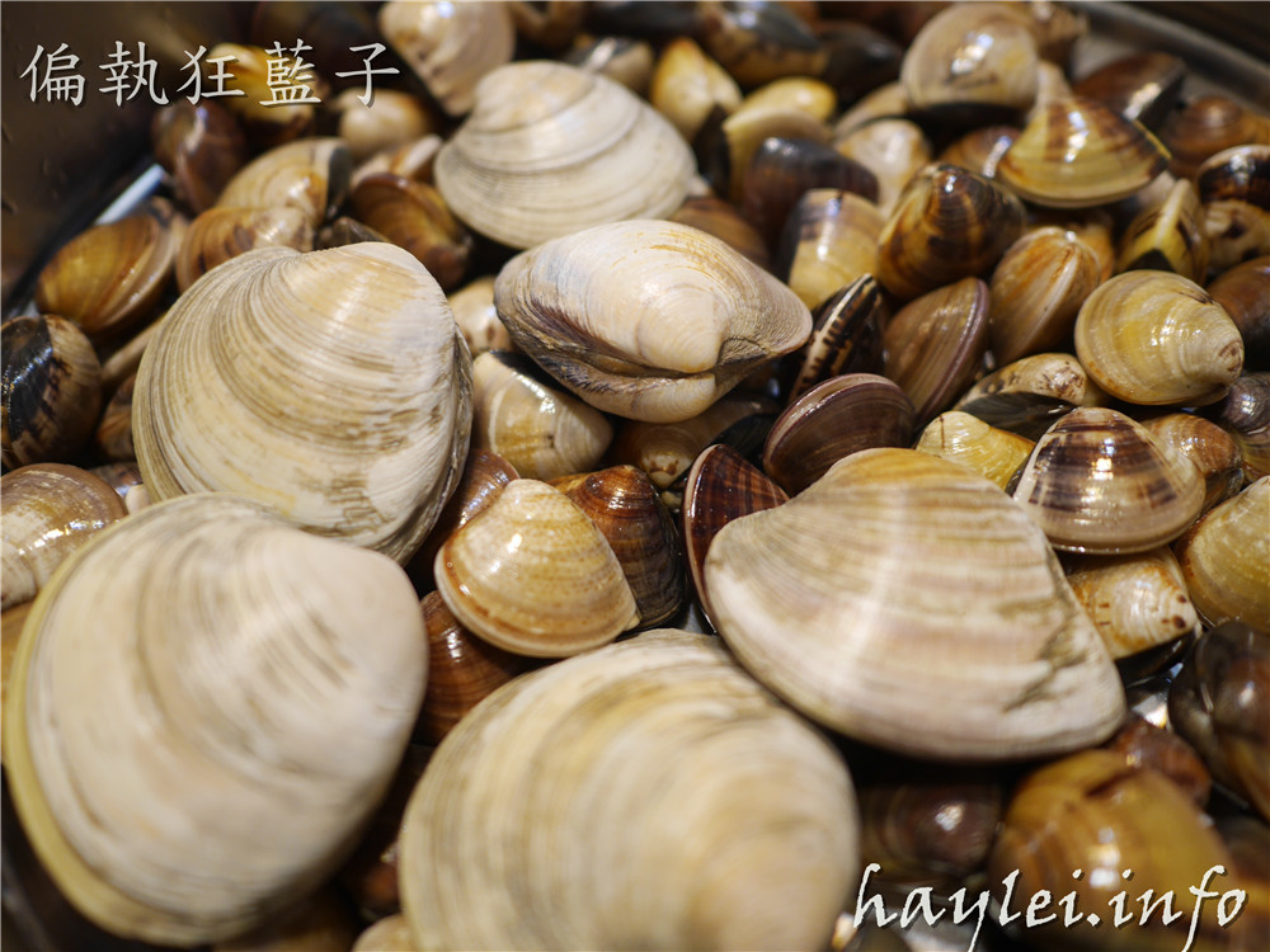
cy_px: 476
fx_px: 1101
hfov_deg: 60.0
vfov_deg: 46.8
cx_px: 635
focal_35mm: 30
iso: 250
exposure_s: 1/60
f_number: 1.7
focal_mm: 15
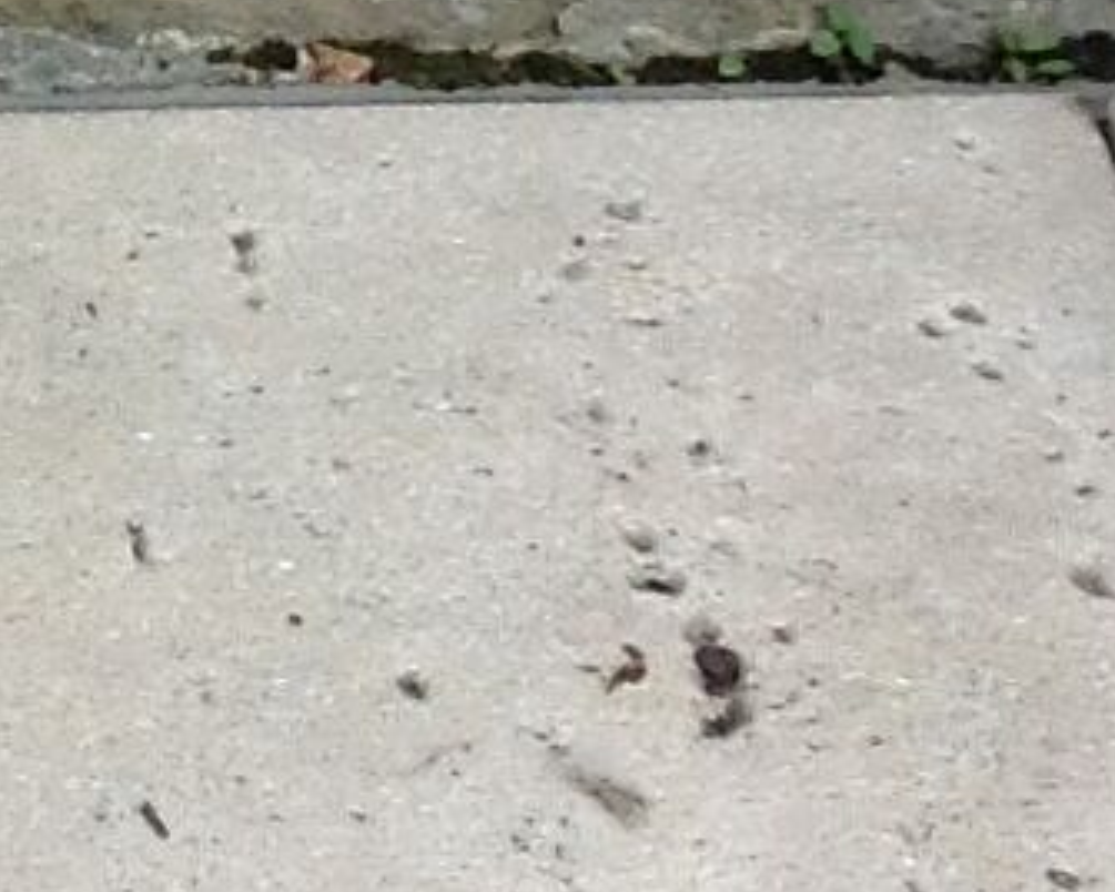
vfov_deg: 5.8
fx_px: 8712
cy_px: -582
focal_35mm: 264
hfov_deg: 7.0
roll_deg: +3.7
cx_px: -1425
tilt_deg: -30.7
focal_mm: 4.28
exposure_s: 1/171
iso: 50
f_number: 2.4
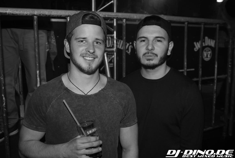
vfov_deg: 37.0
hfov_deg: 53.0
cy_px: 79
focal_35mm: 36
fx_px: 235
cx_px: 118
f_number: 5.6
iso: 400
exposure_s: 1/6
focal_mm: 24
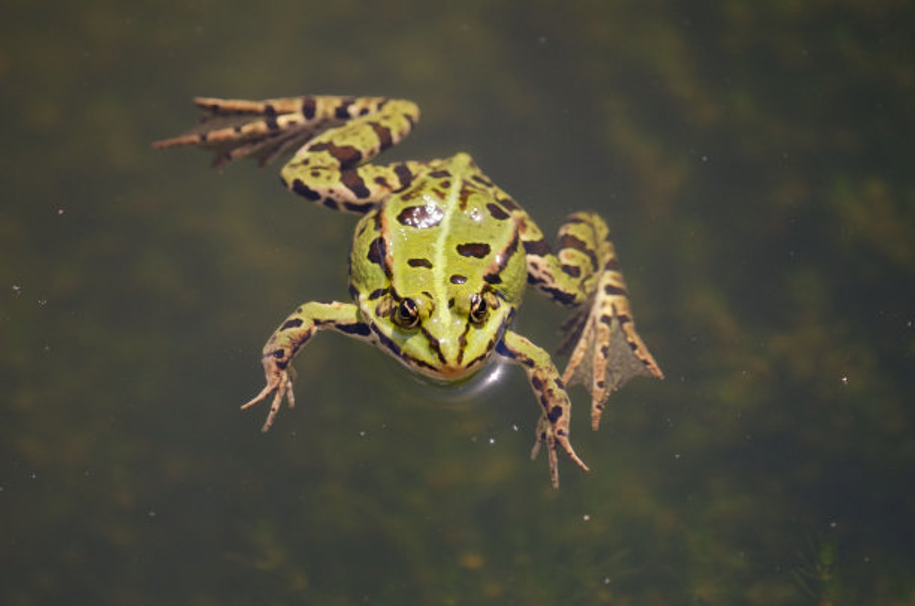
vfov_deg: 3.0
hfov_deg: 4.6
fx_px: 11411
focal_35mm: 450
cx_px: 458
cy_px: 303
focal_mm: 300
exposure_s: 1/640
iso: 320
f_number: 4
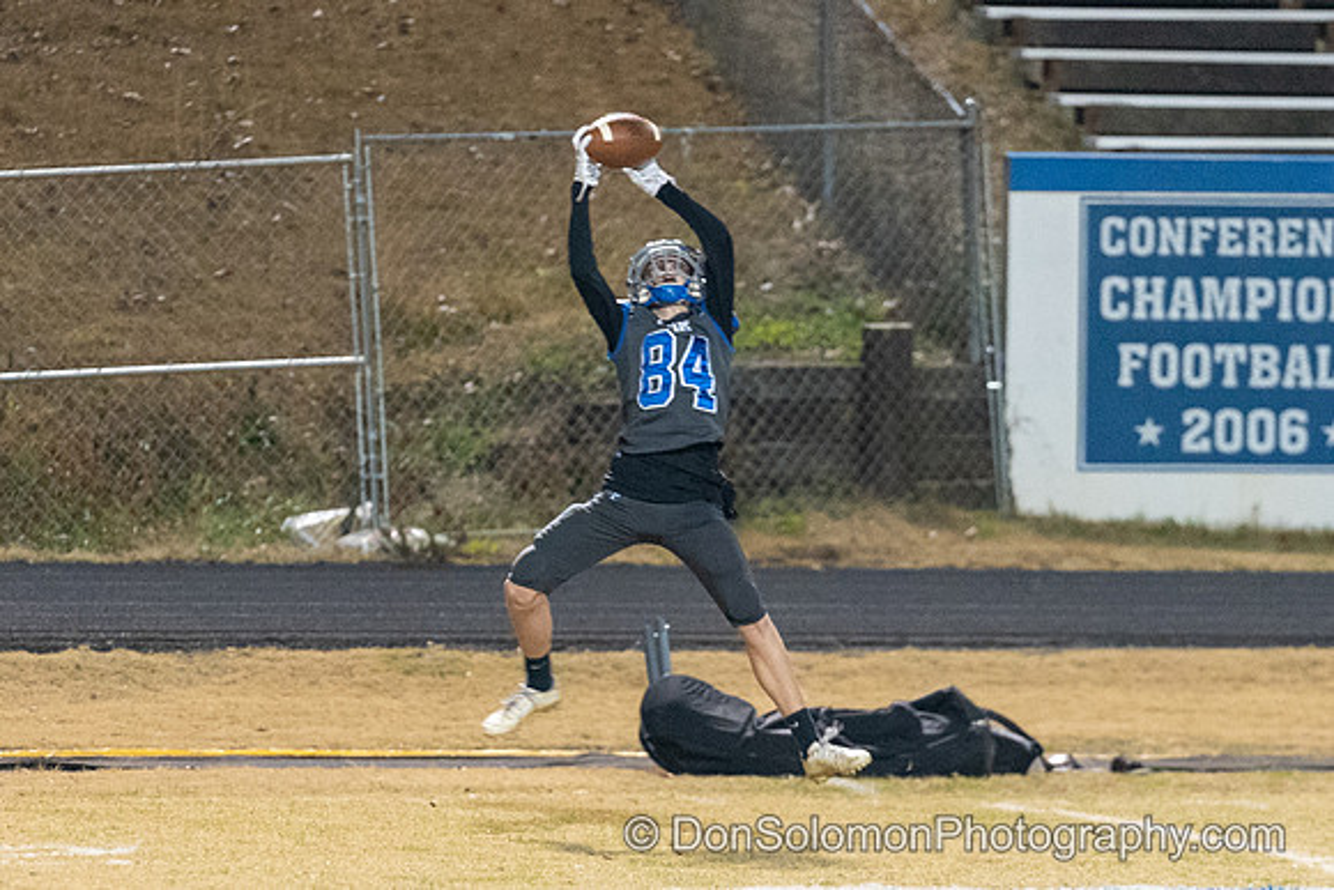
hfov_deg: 4.7
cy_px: 597
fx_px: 16101
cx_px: 464
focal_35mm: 434
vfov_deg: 3.2
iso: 6400
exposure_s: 1/320
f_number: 3.2
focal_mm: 200
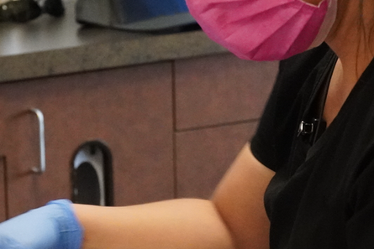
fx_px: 2452
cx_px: 40
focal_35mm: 236
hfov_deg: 8.7
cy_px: 90
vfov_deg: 5.8
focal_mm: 56
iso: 6400
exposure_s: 1/80
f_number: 5.6
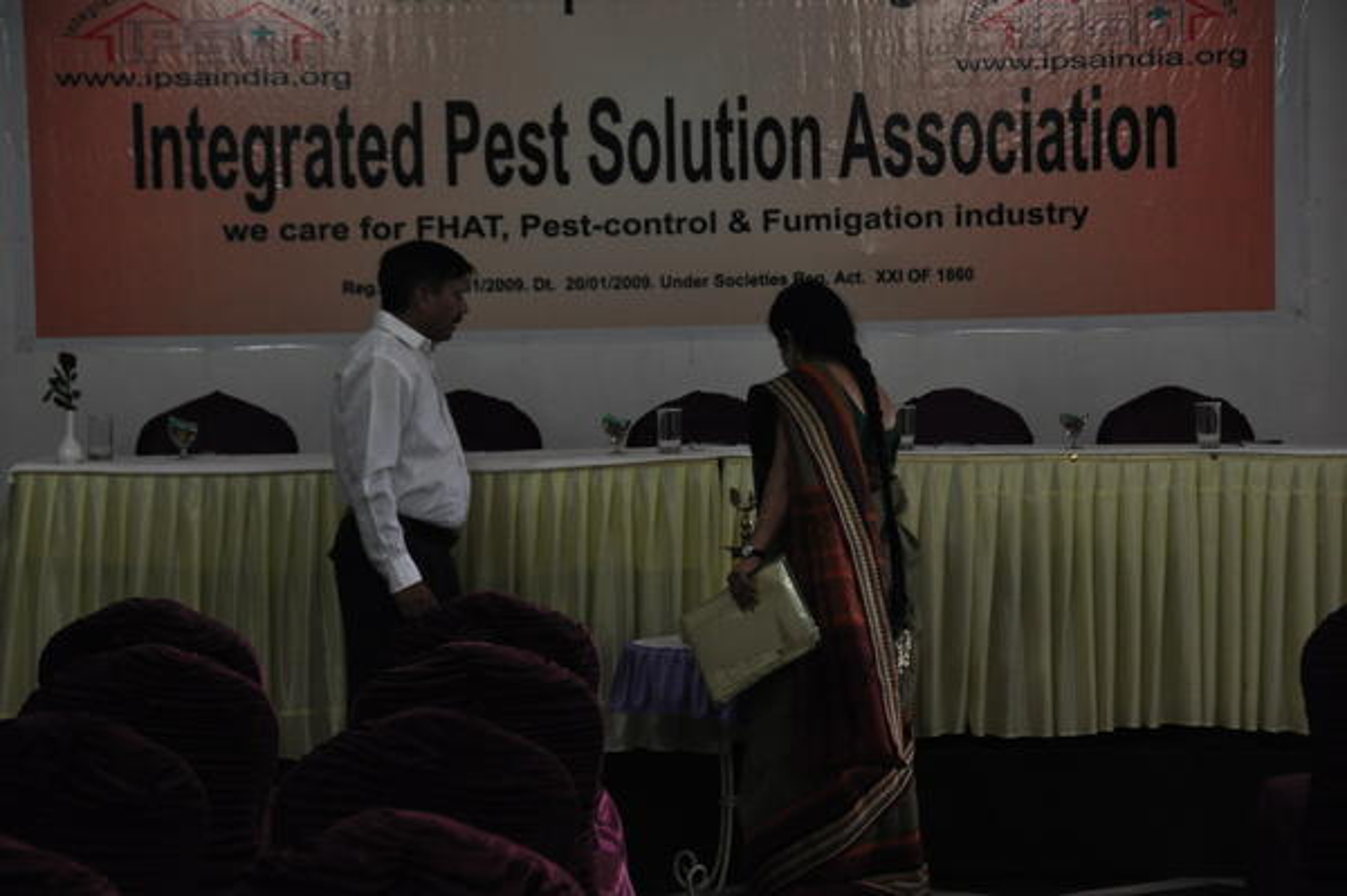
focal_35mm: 123
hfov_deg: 16.7
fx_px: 4598
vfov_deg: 11.1
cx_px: 674
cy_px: 448
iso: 800
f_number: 5.6
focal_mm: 82
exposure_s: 1/100
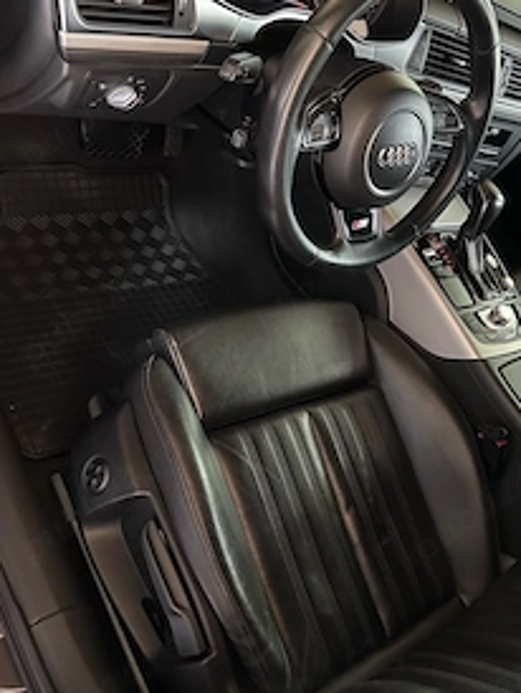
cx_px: 349
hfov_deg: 40.2
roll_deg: -38.9
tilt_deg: -38.1
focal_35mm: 35
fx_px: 701
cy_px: 334
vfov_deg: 52.6
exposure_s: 1/39
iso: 1000
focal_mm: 6.86
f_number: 1.78
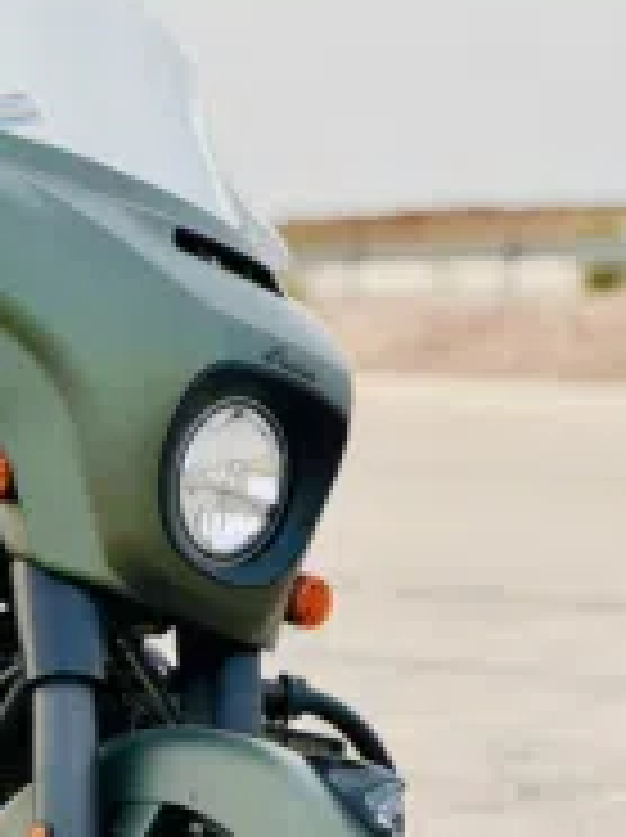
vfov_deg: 11.9
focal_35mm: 166
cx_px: -9
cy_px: 621
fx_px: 4012
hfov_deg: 8.9
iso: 32
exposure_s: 1/99
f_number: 2.8
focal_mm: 9
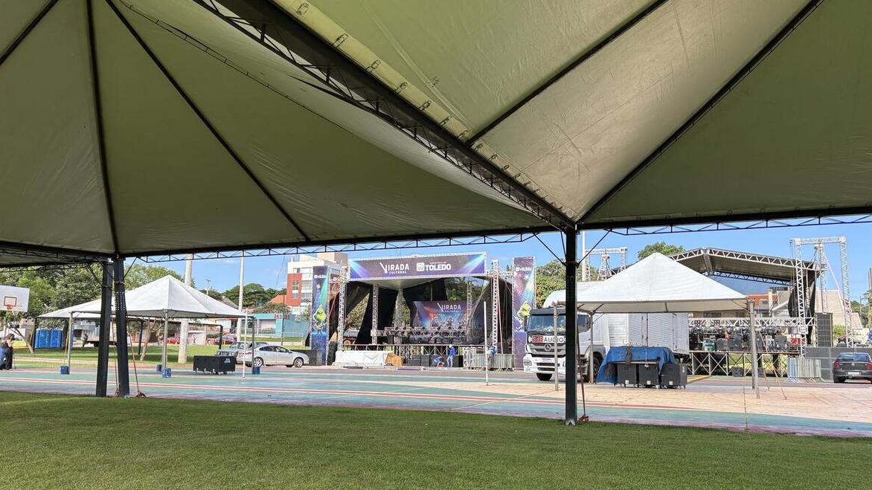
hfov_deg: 66.1
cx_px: 430
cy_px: 275
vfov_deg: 40.1
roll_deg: -0.5
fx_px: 670
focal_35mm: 29
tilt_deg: +6.8
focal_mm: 5.96
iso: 50
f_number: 1.6
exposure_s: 1/935
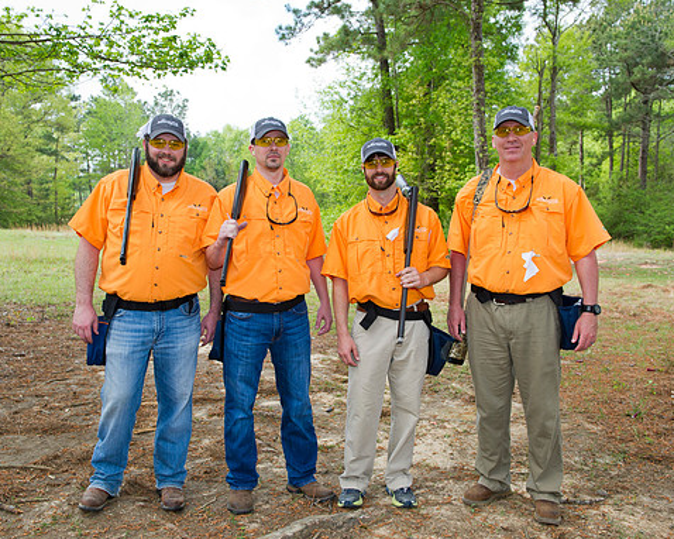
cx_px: 320
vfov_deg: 44.5
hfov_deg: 54.2
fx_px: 658
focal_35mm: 33
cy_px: 270
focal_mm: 29
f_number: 7.1
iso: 400
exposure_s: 1/250
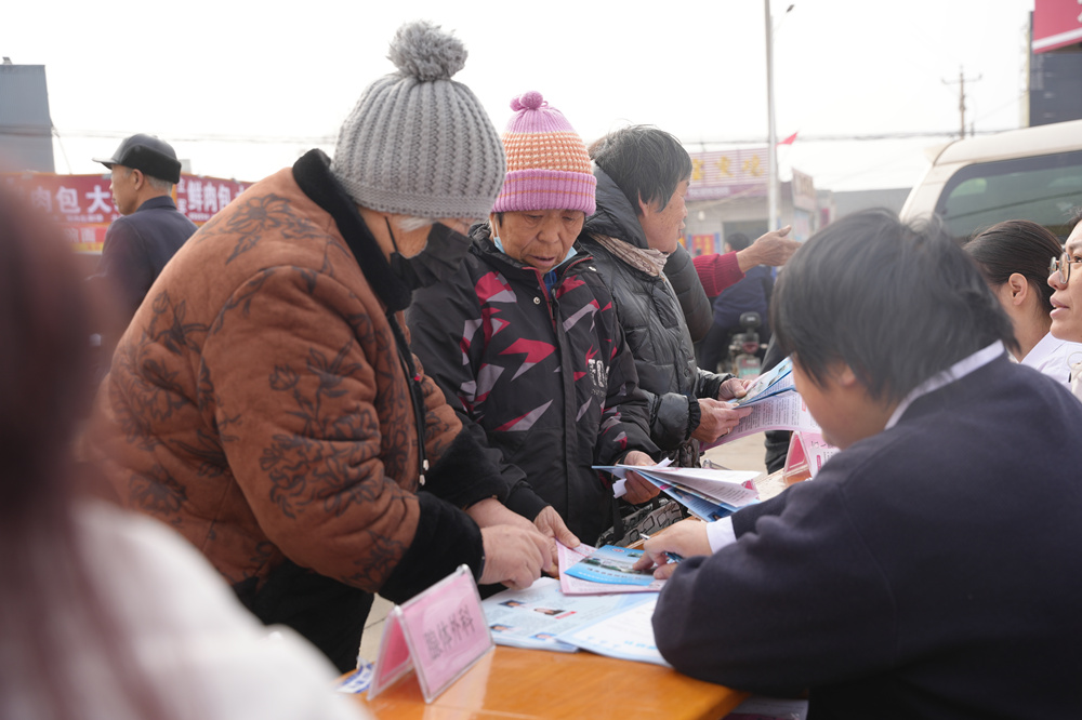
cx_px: 541
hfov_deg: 45.3
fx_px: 1298
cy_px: 360
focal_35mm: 43
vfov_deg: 31.0
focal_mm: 43.2
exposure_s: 1/320
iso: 100
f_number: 4.5
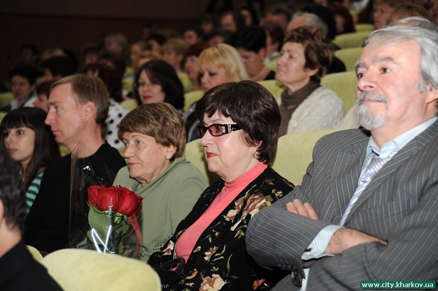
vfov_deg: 16.0
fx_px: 1033
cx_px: 219
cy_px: 146
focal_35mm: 85
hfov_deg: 23.9
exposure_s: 1/160
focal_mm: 85
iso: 640
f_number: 4
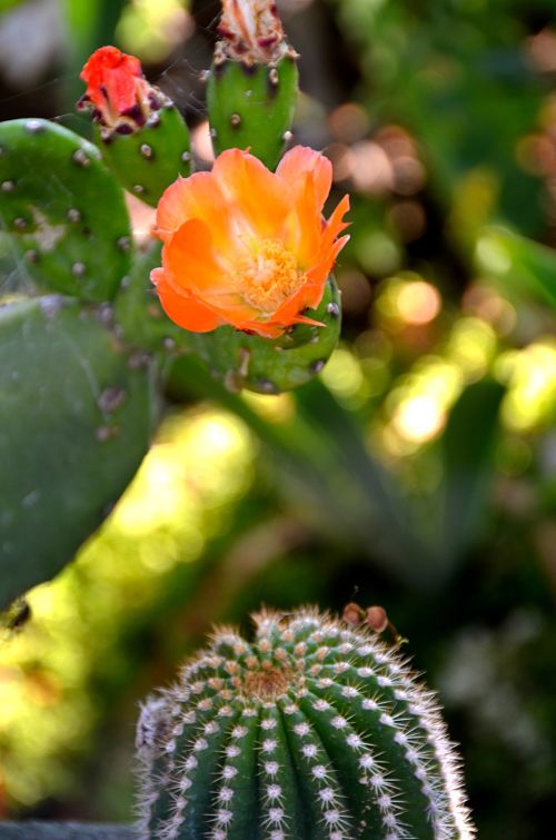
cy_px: 420
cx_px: 278
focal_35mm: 174
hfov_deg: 7.9
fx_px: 4049
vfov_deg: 11.8
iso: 250
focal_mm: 116
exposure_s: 1/125
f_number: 5.6
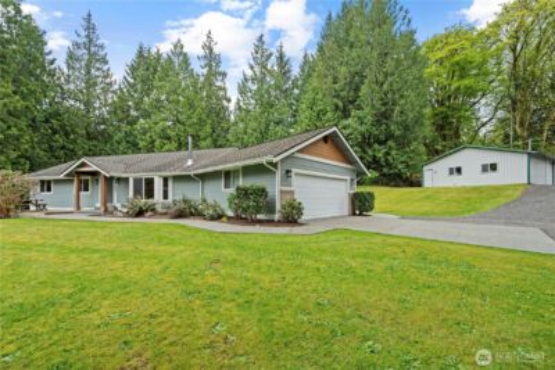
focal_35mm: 14
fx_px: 216
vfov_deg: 81.3
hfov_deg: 104.2
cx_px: 278
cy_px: 185
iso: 200
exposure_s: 1/40
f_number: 8
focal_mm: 14
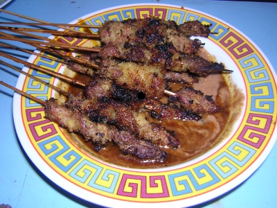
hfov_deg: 51.4
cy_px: 104
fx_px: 288
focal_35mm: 36
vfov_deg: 39.7
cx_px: 138
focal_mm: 4.7
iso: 100
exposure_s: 1/60.1
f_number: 5.2
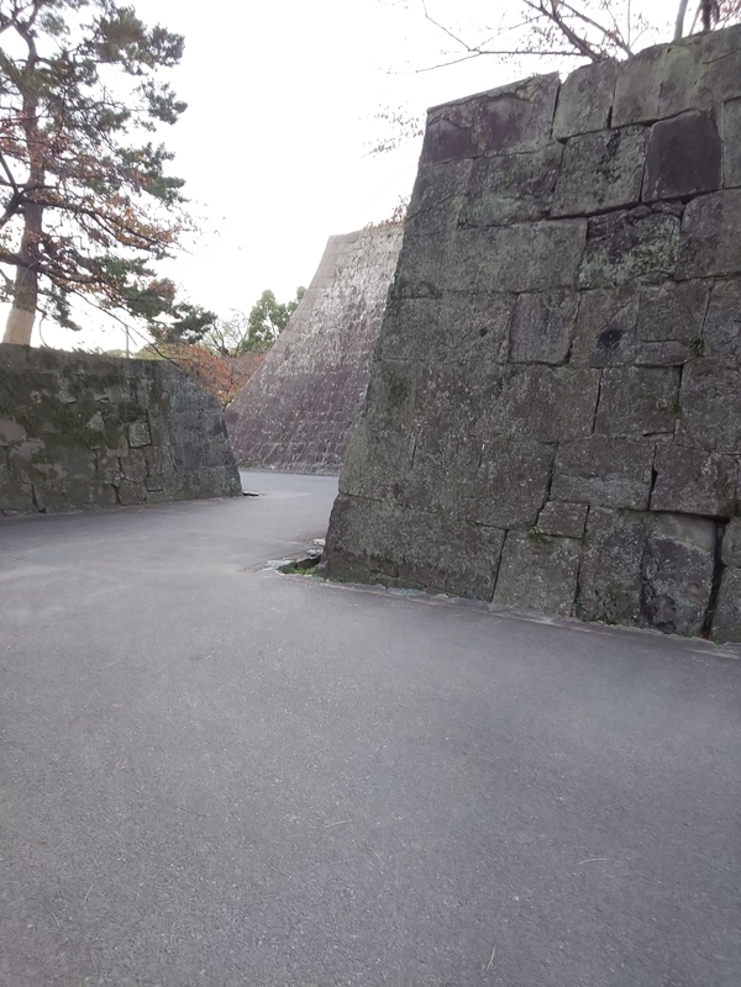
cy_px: 494
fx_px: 571
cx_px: 370
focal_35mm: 20
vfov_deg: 81.7
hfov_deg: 66.0
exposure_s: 1/33
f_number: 1.94
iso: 112
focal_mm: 3.45
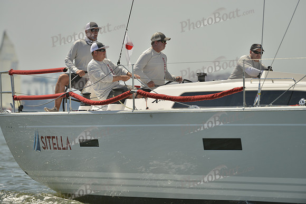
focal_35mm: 400
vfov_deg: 3.4
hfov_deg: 5.2
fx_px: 3401
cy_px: 102
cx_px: 153
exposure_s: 1/1600
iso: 200
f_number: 5.6
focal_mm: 400
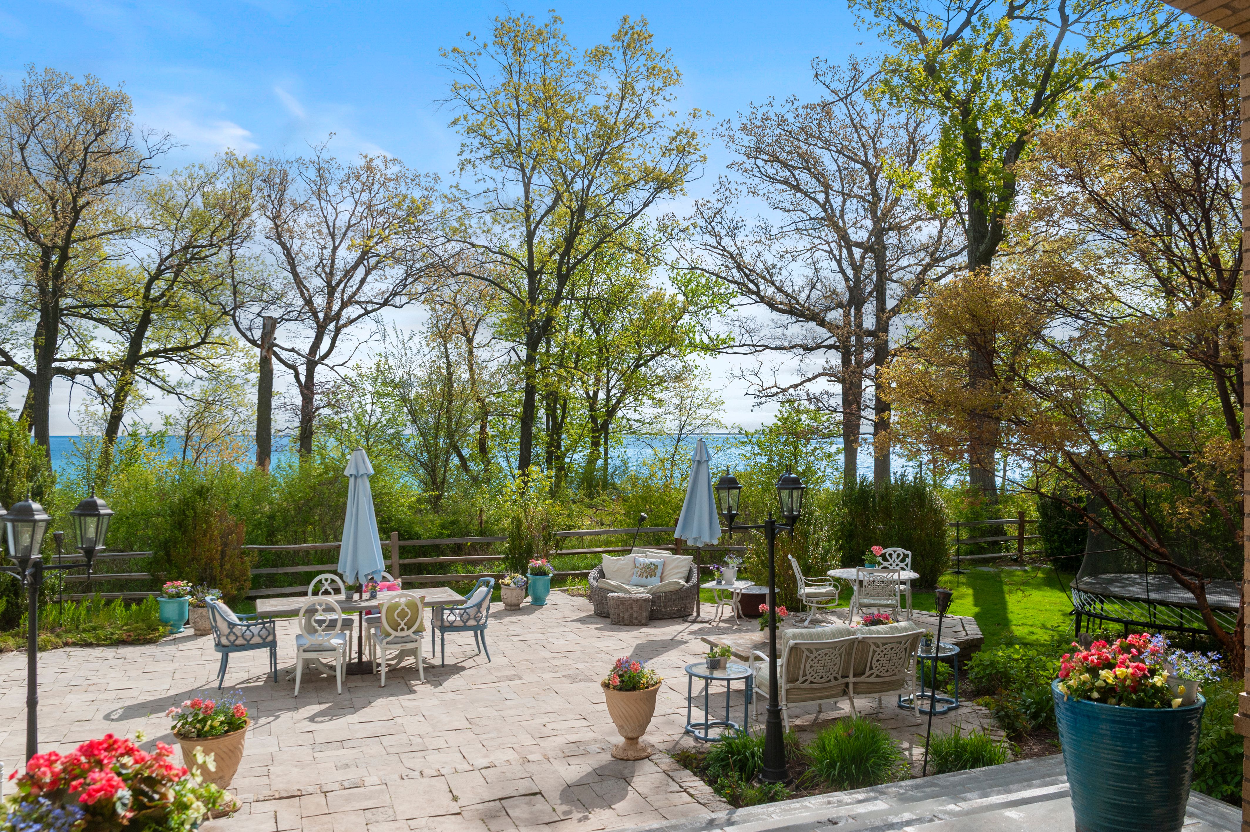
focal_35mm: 27
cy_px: 416
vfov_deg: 47.9
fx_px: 937
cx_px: 625
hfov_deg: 67.4
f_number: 8
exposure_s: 1/2000
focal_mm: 27
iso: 400
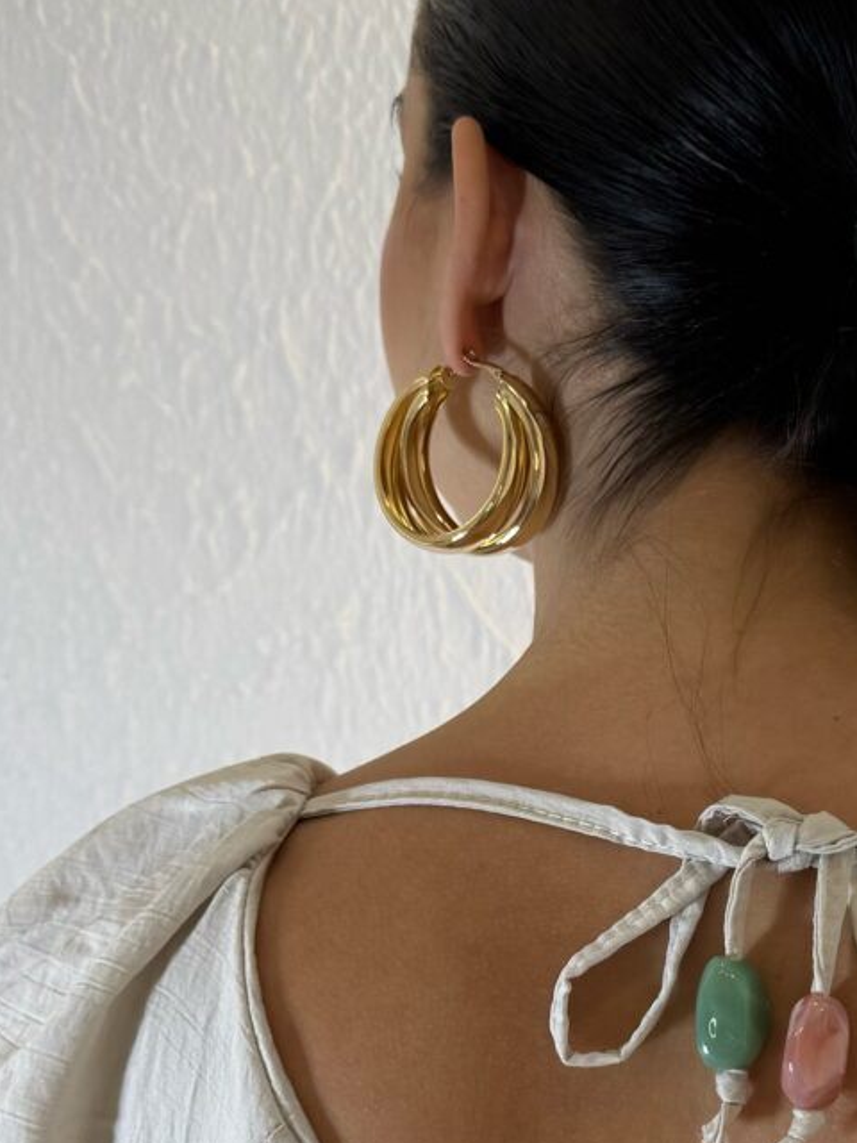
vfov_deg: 31.7
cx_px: 832
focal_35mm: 60
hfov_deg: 23.5
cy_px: 839
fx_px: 1981
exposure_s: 1/201
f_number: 1.78
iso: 64
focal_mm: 6.76
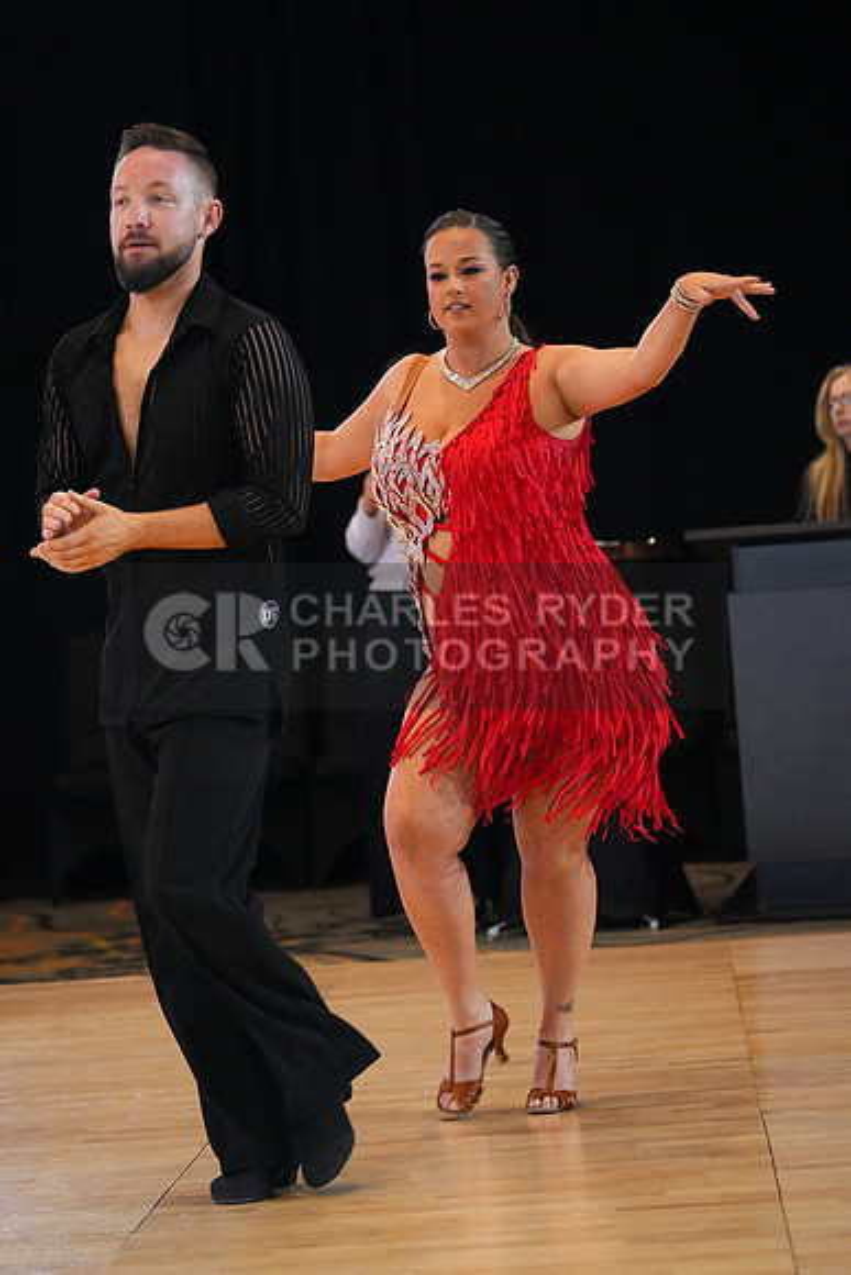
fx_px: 4358
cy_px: 638
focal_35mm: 123
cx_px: 426
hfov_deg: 11.2
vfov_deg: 16.6
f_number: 4.5
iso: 12800
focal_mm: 123
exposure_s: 1/400
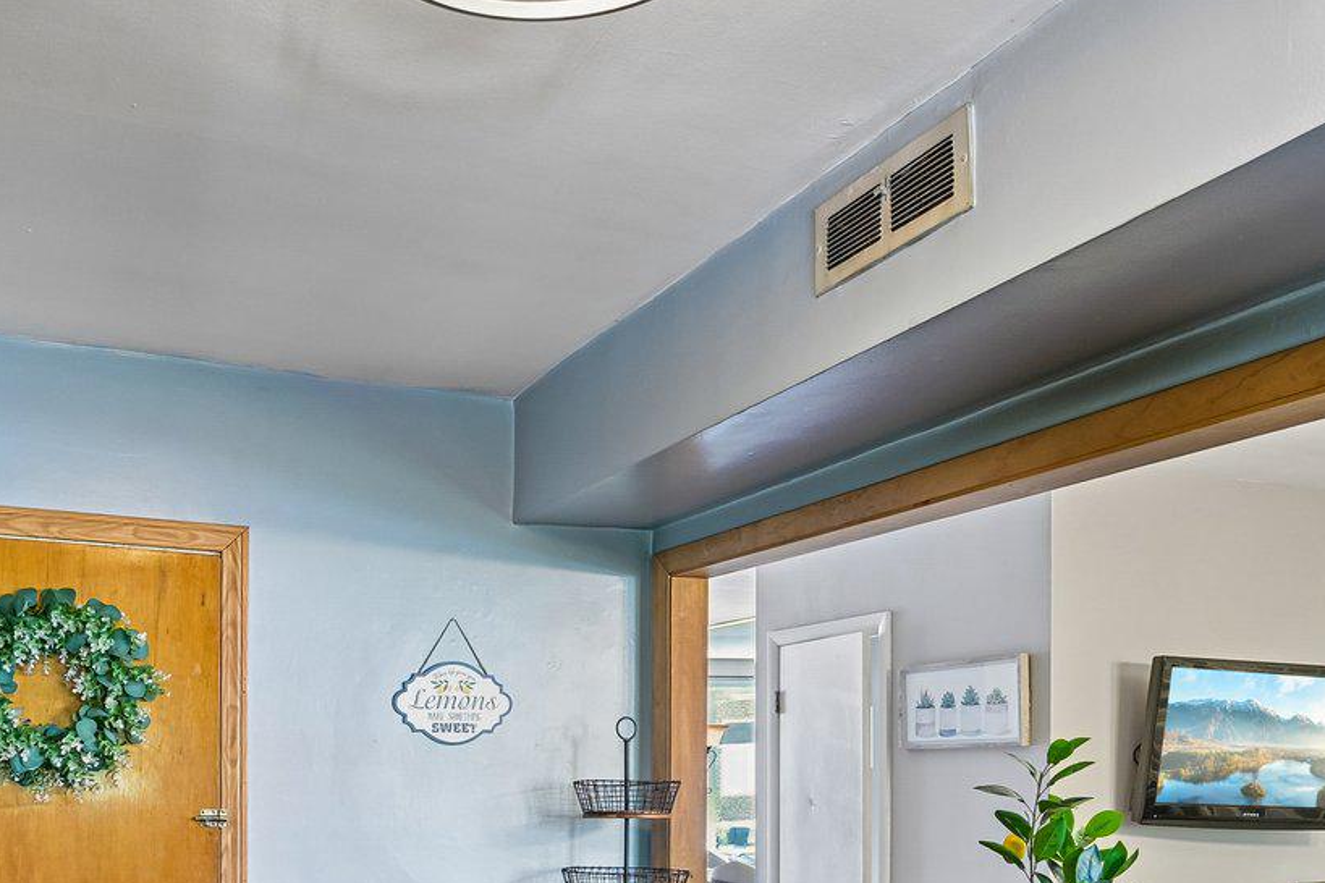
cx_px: 484
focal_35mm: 35
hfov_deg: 53.7
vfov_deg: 35.8
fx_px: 1288
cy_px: 780
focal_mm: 14
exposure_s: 1/1.25
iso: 400
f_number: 8
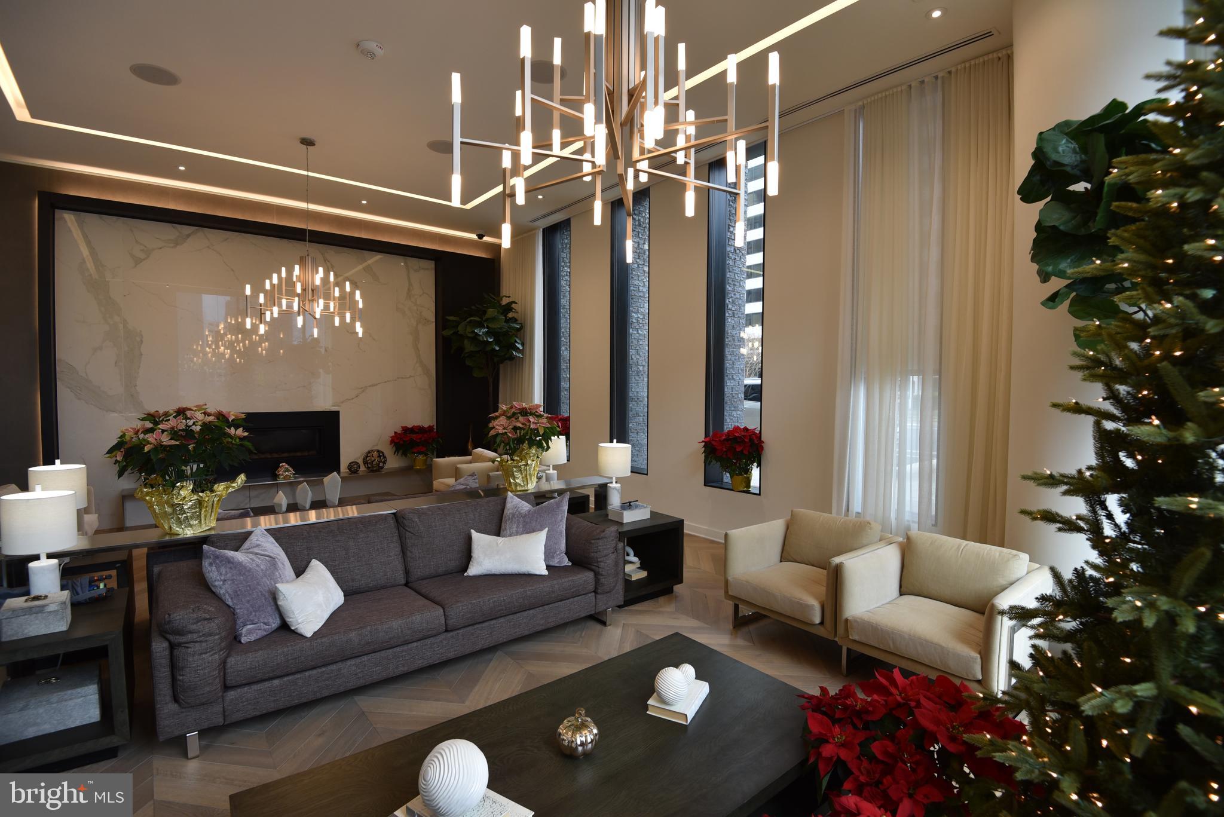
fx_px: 544
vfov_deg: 73.8
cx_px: 612
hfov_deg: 96.7
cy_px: 408
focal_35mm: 16
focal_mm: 16
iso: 400
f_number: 5
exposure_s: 1/100
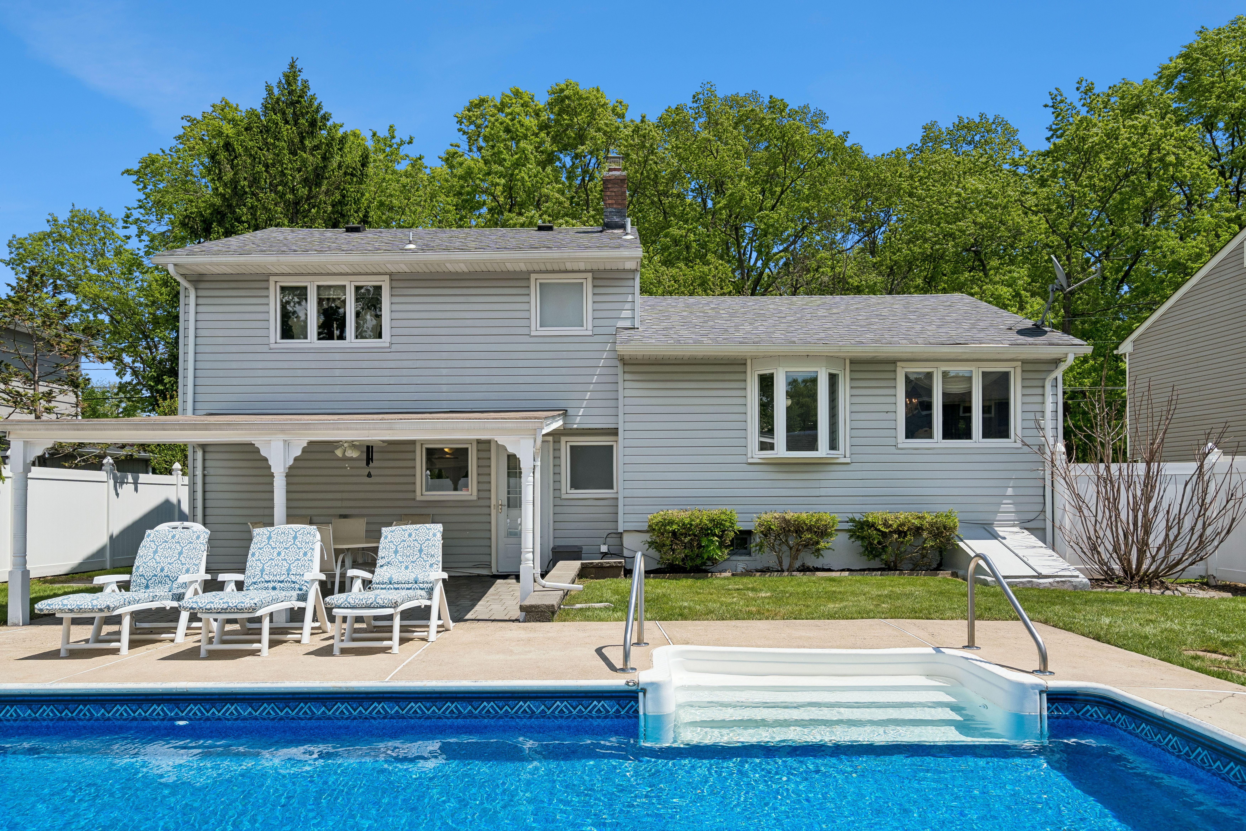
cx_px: 623
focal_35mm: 24
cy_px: 416
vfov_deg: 53.1
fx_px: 831
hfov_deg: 73.7
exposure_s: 1/1000
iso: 200
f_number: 8
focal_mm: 24
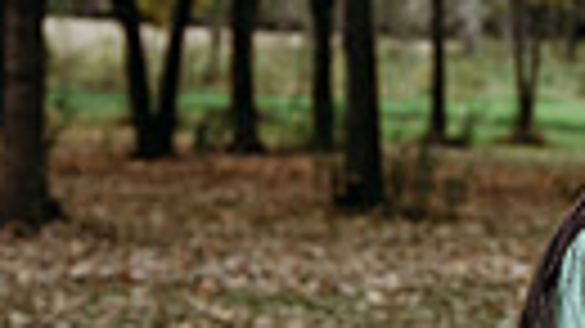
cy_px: 245
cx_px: 1296
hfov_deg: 8.1
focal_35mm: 249
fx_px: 3861
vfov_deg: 4.9
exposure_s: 1/250
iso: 200
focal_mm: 46
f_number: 5.6
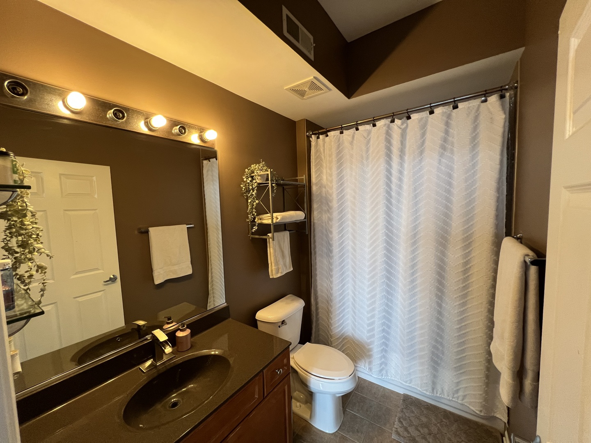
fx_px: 222
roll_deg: +2.4
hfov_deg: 106.2
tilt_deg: -3.6
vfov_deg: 89.9
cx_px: 296
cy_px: 222
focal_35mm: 13
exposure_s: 1/60
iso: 250
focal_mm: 1.57
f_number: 1.8
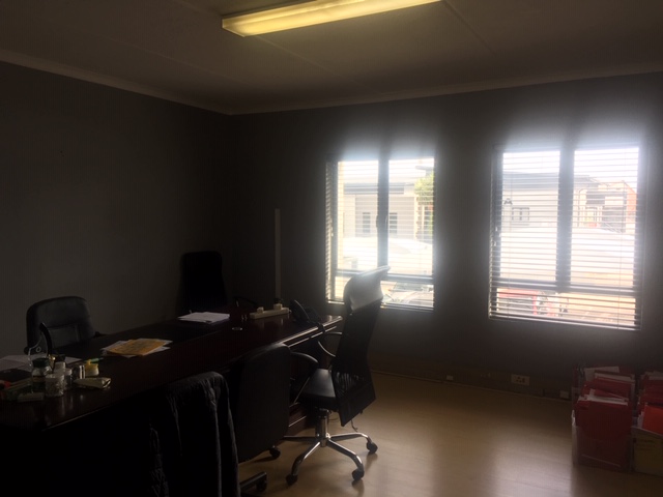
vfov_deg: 48.2
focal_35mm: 29
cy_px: 248
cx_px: 332
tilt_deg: -5.8
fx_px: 555
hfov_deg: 61.7
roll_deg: +0.1
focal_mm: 4.15
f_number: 2.2
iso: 25
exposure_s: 1/100
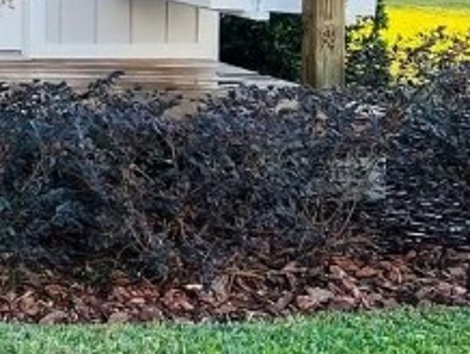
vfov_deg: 12.0
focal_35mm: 122
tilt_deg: -3.8
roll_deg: +0.2
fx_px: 1658
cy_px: -50
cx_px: -483
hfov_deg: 13.6
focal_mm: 5.7
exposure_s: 1/413
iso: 50
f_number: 1.5
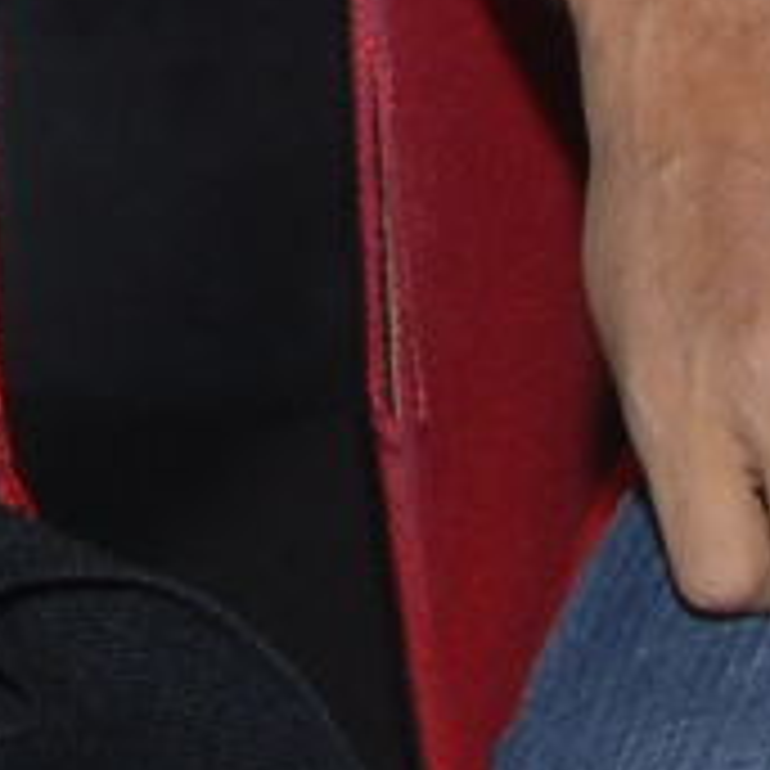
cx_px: 185
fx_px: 9311
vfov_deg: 4.5
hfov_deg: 4.7
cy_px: -1508
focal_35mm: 370
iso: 200
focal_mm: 31
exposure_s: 1/125
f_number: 7.1
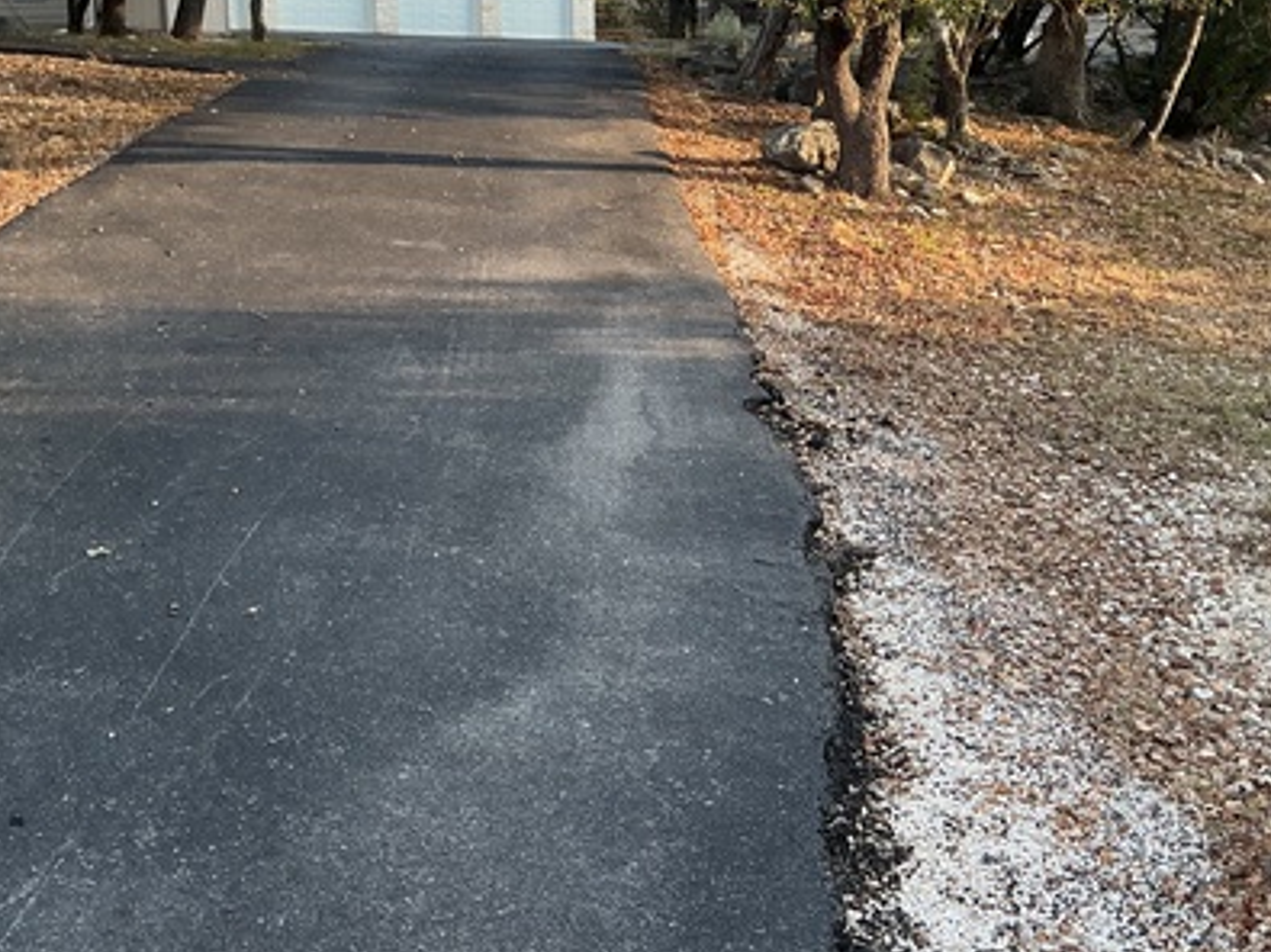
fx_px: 1725
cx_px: 862
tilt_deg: -2.7
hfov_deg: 39.9
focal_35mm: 47
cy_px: 209
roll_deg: -0.7
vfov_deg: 30.2
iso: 25
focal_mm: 3
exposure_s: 1/165
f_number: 1.8
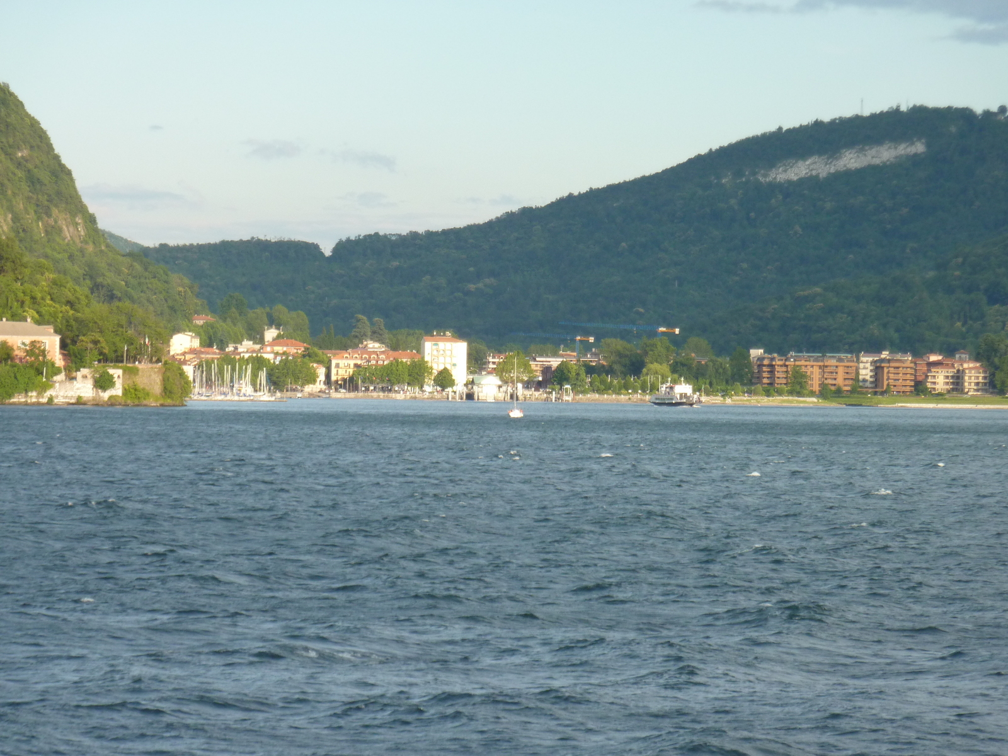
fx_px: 4601
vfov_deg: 9.4
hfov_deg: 12.5
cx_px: 504
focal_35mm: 158
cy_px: 378
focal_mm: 25.9
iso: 160
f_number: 4.5
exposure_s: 1/400
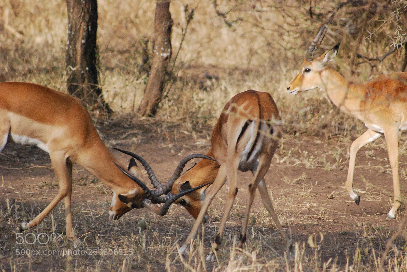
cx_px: 204
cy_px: 136
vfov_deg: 3.1
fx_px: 5093
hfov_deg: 4.6
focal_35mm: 450
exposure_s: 1/500
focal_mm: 300
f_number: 5.6
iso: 1250
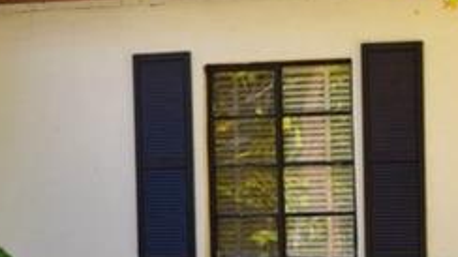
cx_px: -150
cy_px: 251
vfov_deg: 6.1
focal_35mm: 198
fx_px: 2404
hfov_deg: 10.6
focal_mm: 30
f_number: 10
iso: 400
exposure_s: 1/200
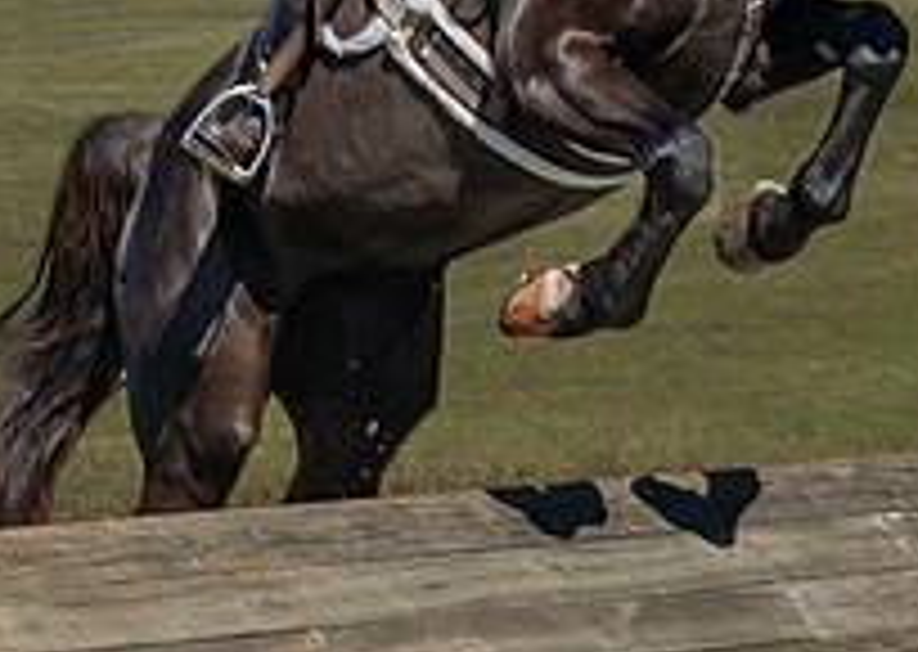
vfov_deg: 4.6
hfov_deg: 6.4
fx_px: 8147
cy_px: 0
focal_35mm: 313
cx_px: 801
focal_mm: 70
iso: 200
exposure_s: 1/500
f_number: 6.3
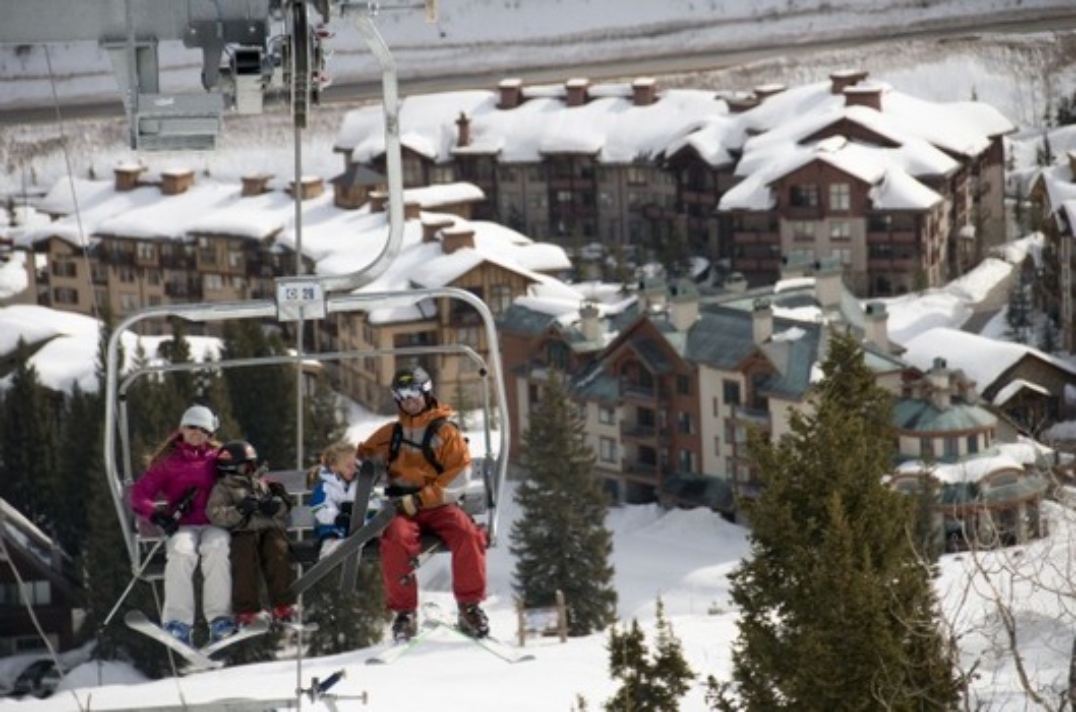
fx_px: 6709
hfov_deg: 9.2
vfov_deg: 6.1
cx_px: 538
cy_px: 356
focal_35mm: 225
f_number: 5.6
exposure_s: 1/1600
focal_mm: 150
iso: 250
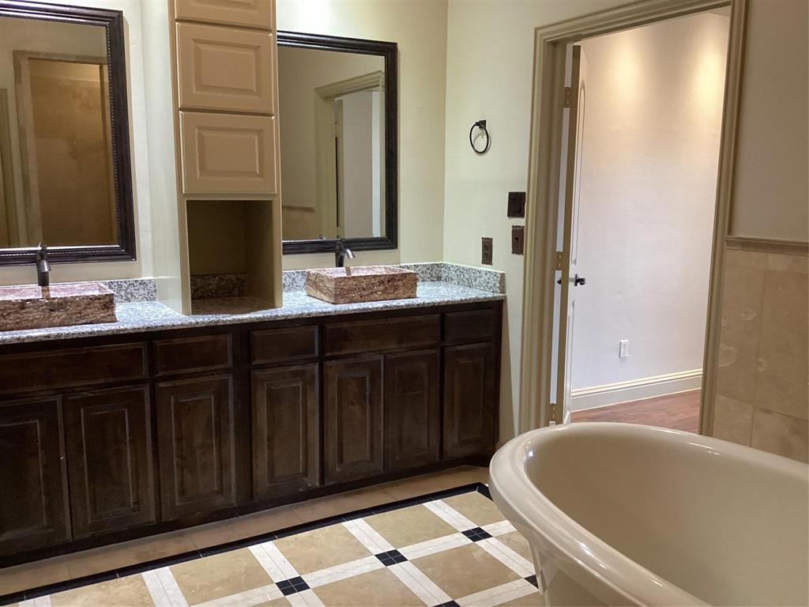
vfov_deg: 45.4
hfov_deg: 58.4
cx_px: 404
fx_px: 724
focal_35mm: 31
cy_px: 304
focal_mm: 3.3
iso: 250
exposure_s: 1/60
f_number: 2.4
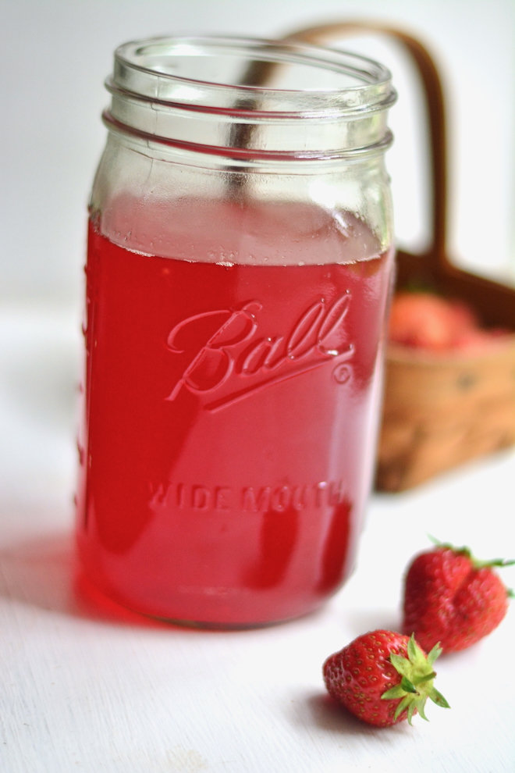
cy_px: 386
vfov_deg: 27.0
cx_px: 258
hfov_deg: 18.2
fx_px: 1609
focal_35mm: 75
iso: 800
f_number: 1.8
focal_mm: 50
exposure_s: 1/400
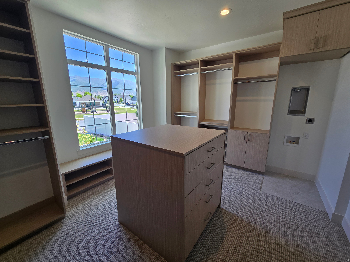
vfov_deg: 89.9
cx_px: 175
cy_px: 131
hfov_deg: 106.2
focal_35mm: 13
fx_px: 131
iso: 50
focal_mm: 2.2
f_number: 2.2
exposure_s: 1/145
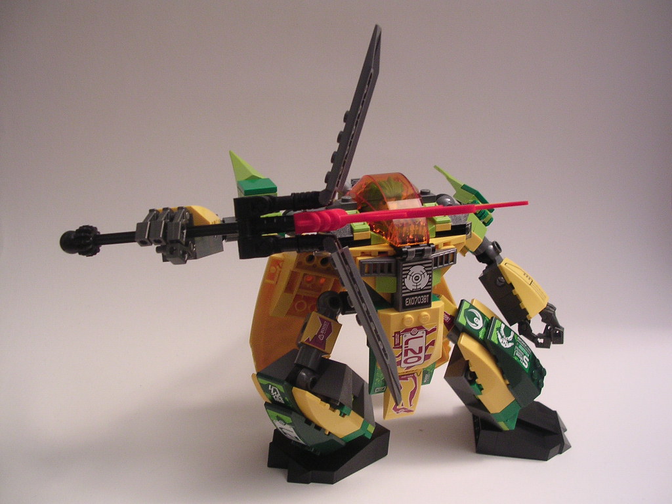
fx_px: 738
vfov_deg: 37.7
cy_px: 252
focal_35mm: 38
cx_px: 336
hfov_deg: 49.0
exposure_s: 1/3.5
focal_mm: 5.8
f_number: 2.8
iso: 163
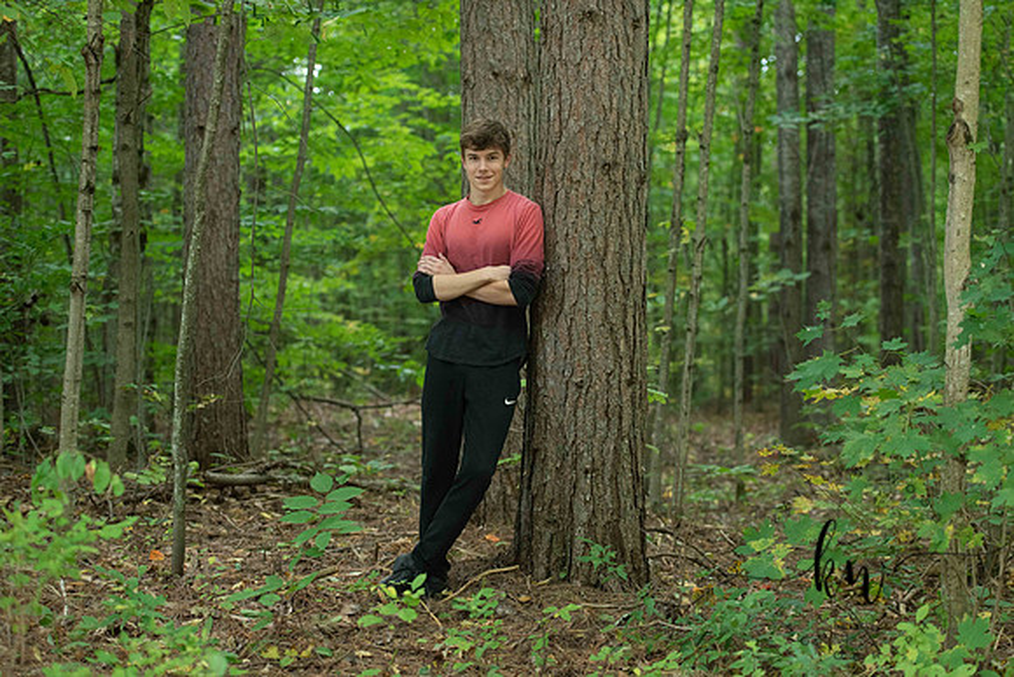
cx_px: 507
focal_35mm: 70
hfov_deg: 28.8
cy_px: 338
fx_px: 1972
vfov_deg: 19.5
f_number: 2.8
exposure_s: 1/200
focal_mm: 70
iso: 800
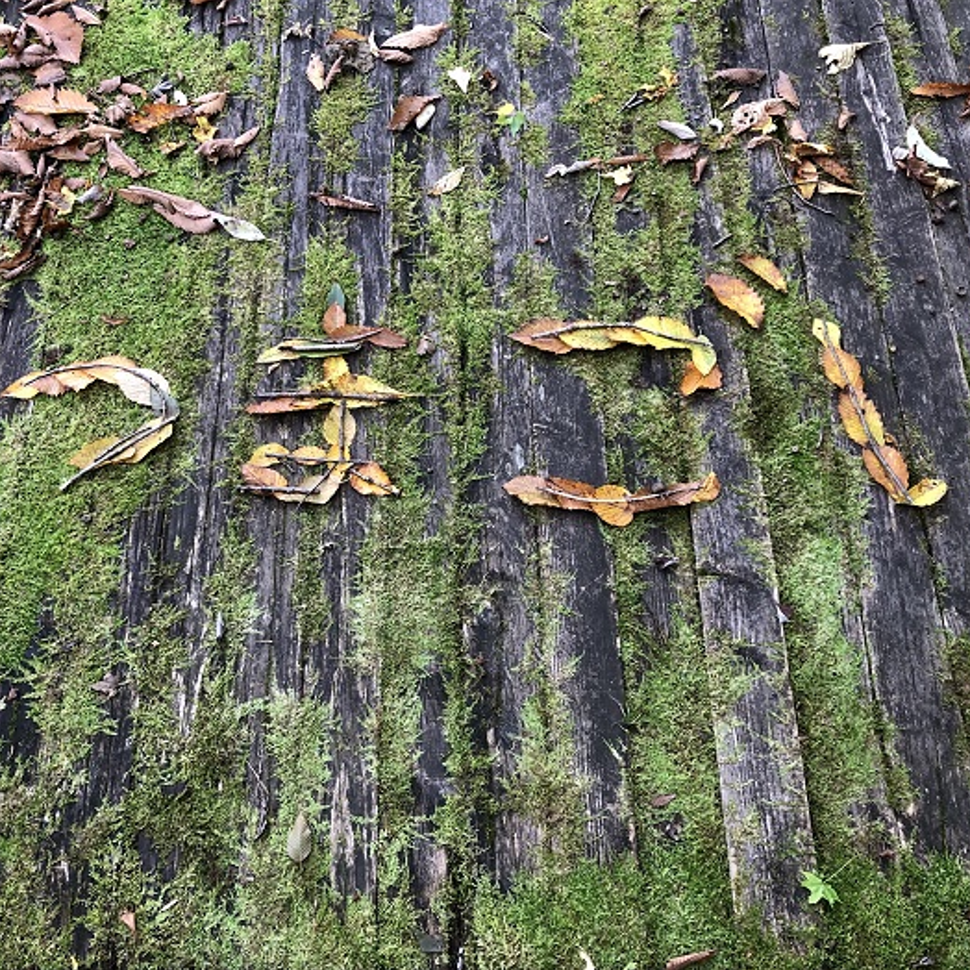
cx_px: 446
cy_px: 498
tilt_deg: -64.8
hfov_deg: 48.4
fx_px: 1078
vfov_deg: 48.4
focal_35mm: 34
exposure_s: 1/40
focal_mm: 3.99
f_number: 1.8
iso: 25
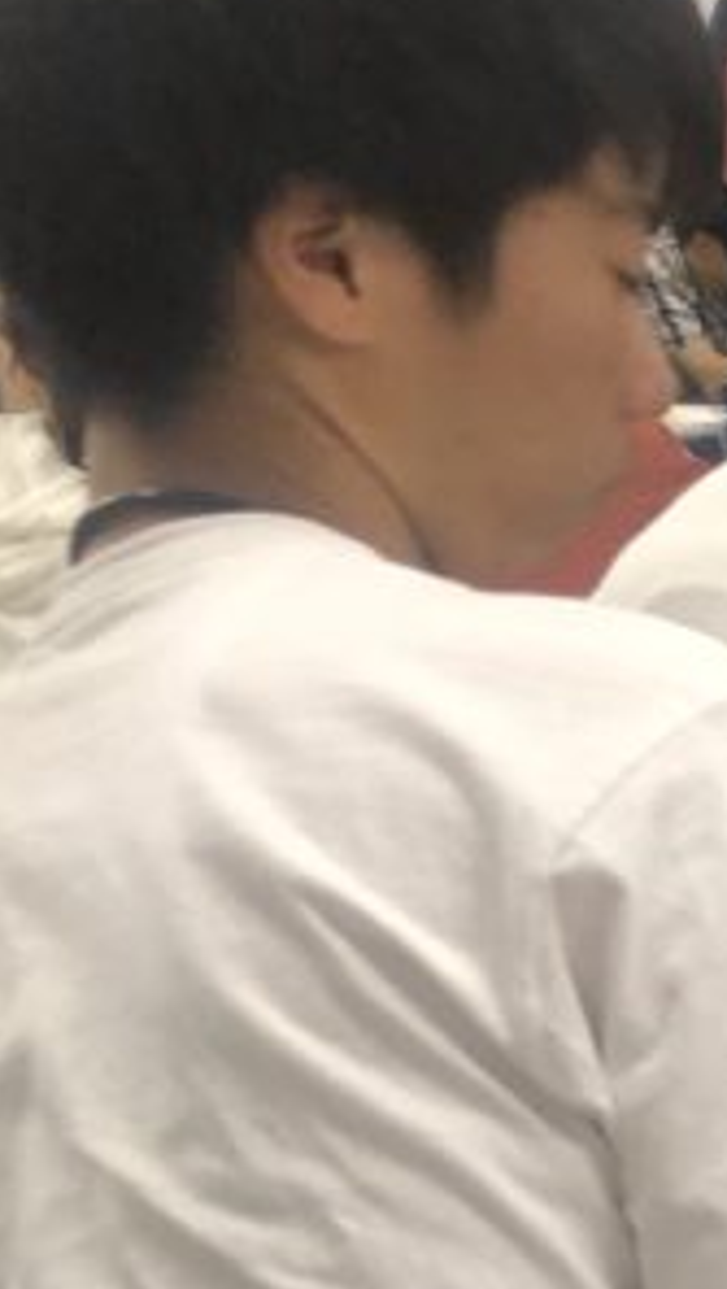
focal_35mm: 103
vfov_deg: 19.6
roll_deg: -2.4
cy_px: 1498
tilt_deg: -22.8
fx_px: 3522
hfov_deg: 9.4
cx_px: 2168
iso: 40
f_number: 1.8
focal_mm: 4
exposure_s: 1/24
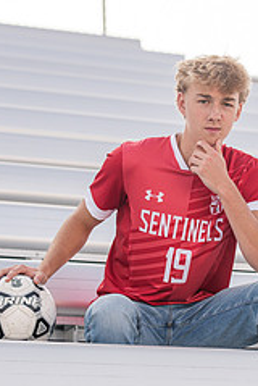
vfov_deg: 11.9
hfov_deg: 8.0
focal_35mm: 173
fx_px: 1854
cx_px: 156
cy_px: 260
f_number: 3.5
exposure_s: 1/800
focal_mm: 92
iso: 200
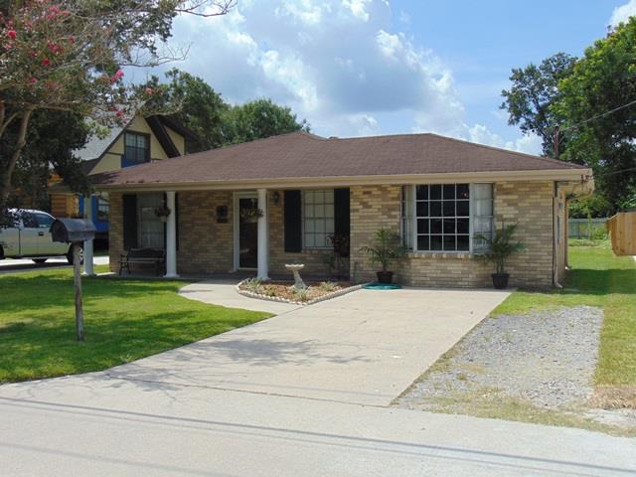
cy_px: 238
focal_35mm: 39
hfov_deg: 47.9
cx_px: 318
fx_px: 717
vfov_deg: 36.8
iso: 80
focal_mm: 6.9
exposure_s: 1/200
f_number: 8.5
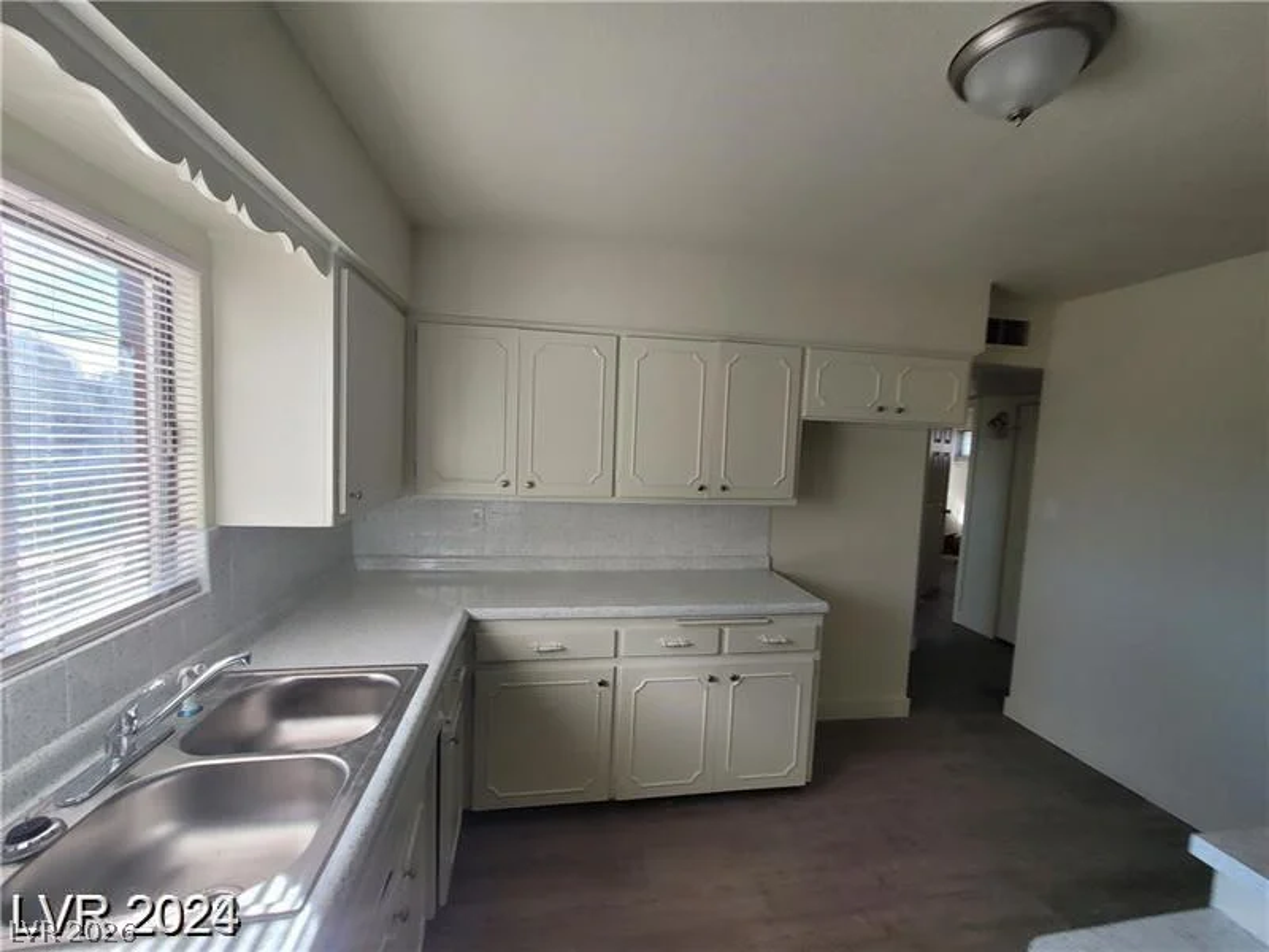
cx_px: 634
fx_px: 477
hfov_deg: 106.2
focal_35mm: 13
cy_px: 476
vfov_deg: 89.9
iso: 64
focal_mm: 2.2
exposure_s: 1/123
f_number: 2.2
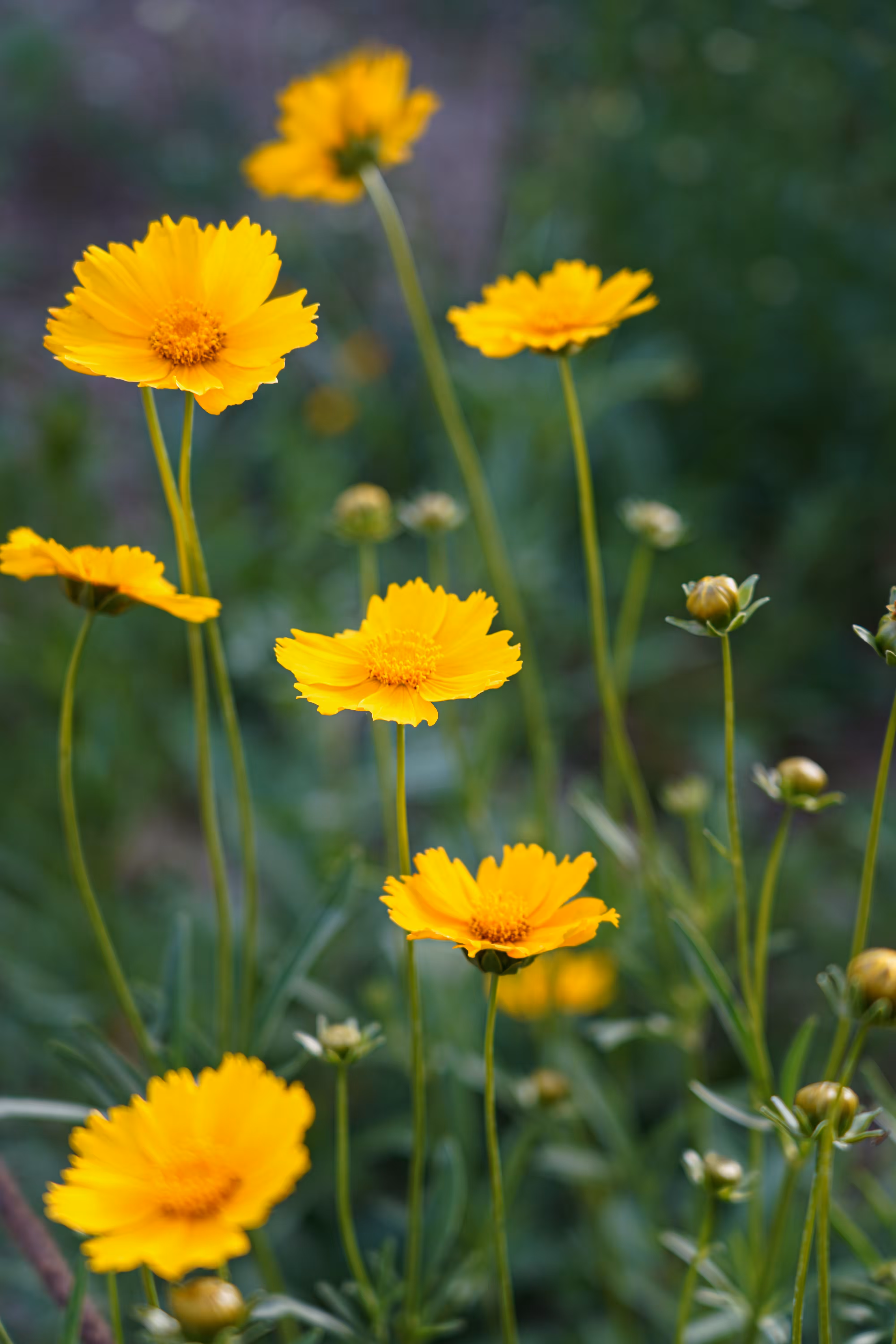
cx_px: 448
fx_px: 2725
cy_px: 672
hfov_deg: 18.7
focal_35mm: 73
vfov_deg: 27.7
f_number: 4
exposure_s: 1/160
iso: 200
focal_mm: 73
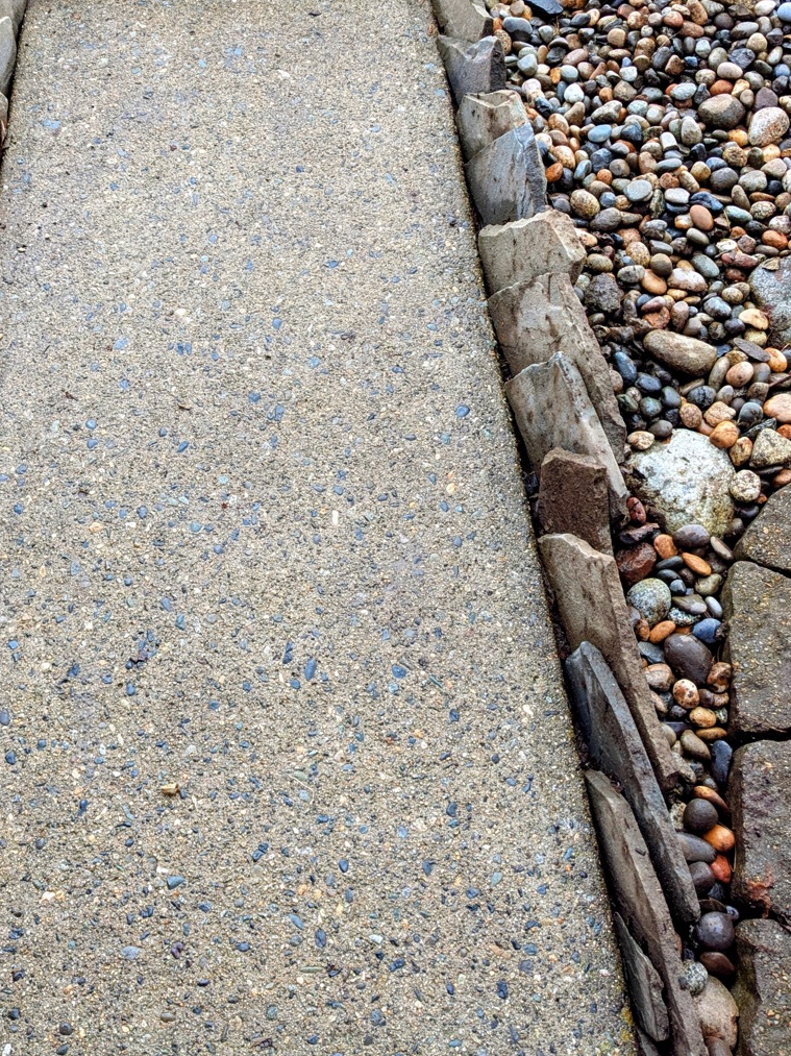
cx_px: 261
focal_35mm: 40
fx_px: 1219
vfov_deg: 46.0
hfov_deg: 35.6
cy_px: 343
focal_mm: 4.38
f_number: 1.73
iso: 52
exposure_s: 1/459
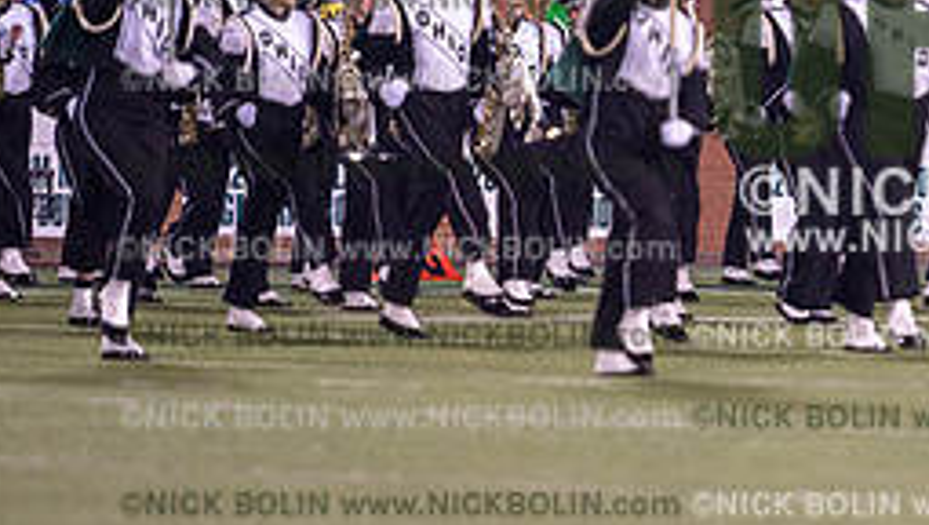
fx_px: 11737
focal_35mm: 476
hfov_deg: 4.5
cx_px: 969
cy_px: 82
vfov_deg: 2.6
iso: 2500
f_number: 2.8
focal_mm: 200
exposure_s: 1/1250
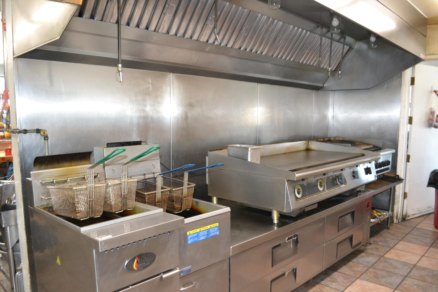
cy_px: 146
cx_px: 219
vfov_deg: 47.9
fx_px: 328
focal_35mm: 27
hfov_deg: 67.4
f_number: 3.5
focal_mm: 18
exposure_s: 1/60
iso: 1400
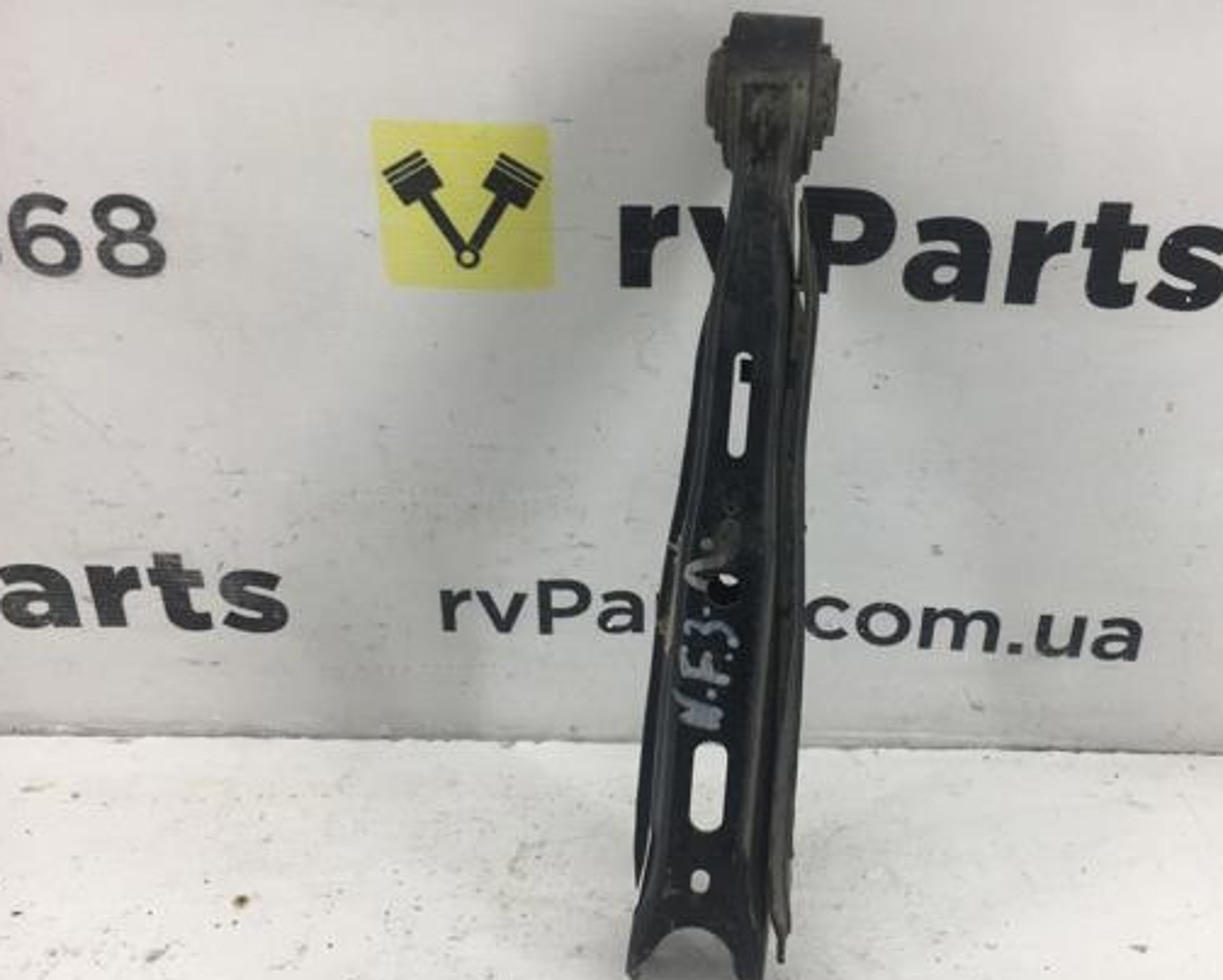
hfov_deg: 50.0
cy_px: 506
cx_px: 729
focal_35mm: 36
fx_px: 1304
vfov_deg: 41.2
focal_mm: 4.15
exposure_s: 1/100
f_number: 2.2
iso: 40
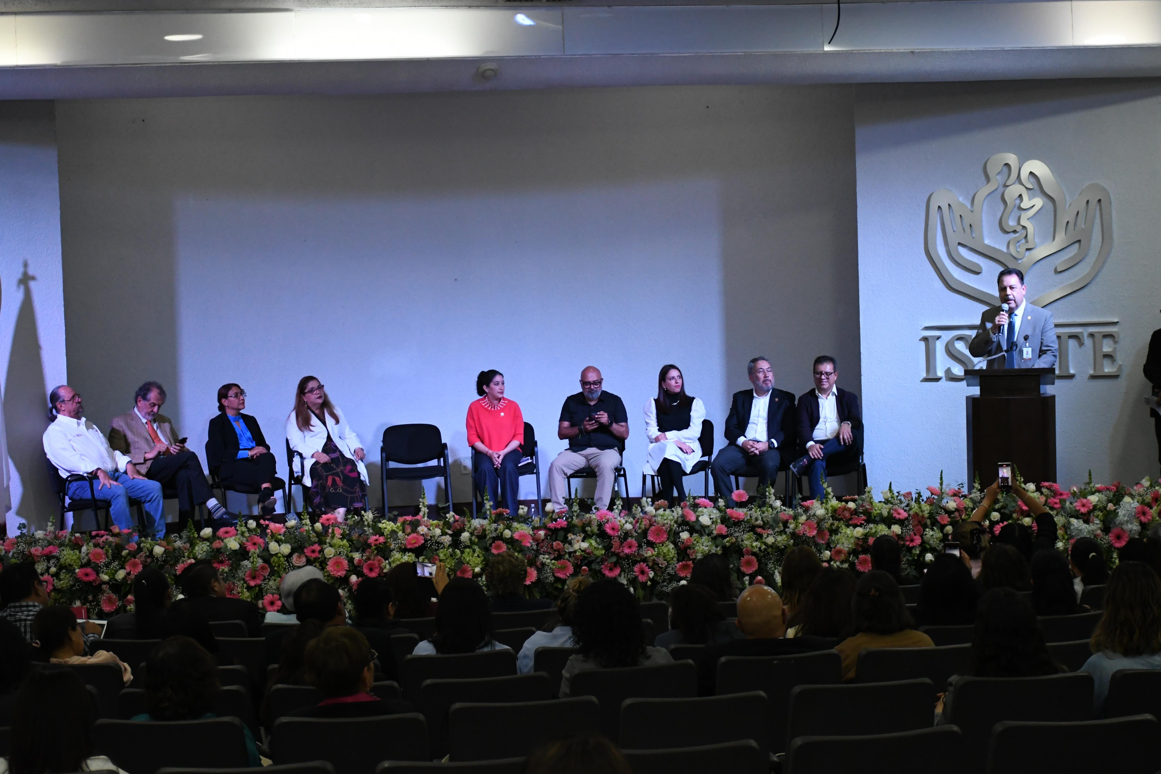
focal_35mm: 63
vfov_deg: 21.6
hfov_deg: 31.9
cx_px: 580
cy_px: 387
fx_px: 2032
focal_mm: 42
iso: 2500
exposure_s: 1/160
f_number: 4.5
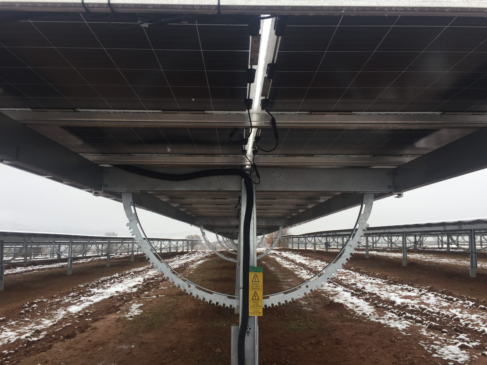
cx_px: 244
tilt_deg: +6.9
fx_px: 408
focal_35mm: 29
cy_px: 182
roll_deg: -1.3
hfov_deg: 61.7
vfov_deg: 48.2
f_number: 2.2
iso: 32
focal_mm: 4.15
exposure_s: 1/760
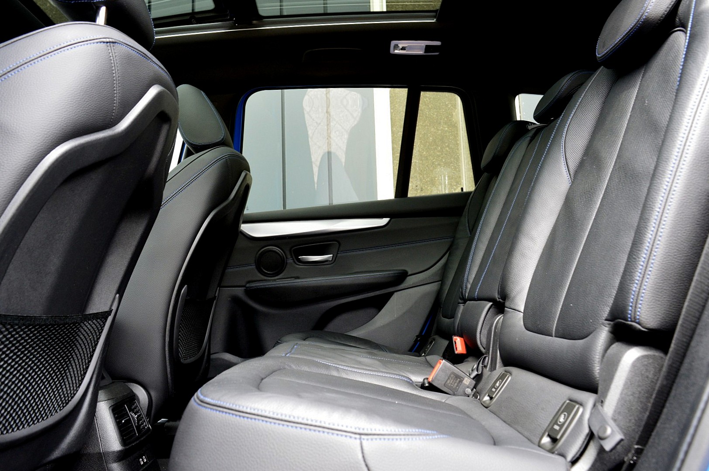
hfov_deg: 67.4
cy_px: 236
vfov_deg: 47.9
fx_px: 531
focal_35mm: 27
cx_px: 354
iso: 800
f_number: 7.1
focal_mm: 18
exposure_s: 1/60
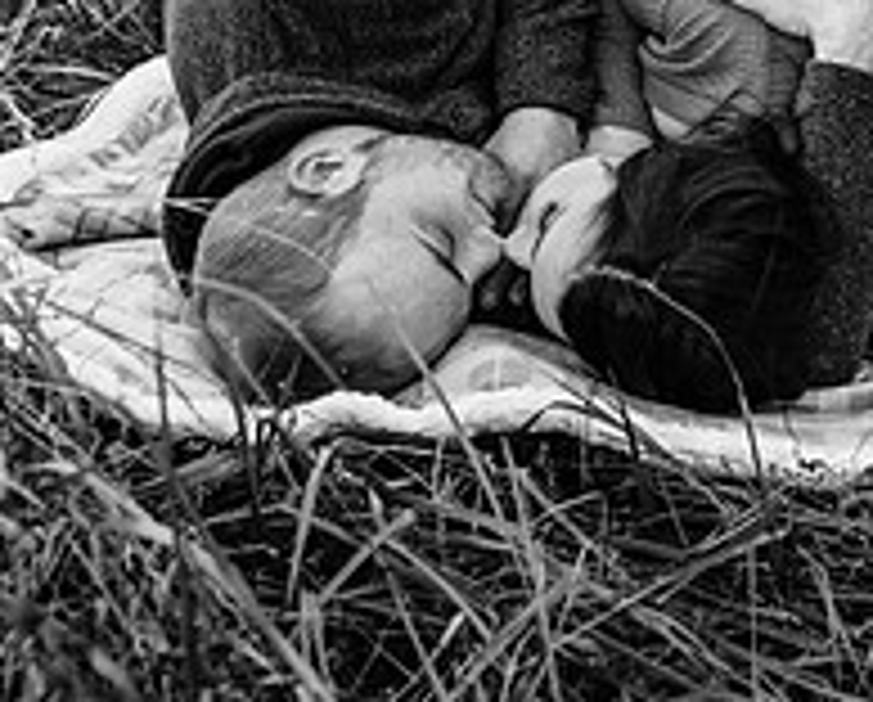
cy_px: -43
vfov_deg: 15.4
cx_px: 558
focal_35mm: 98
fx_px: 2537
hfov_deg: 19.5
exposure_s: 1/200
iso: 200
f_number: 2.8
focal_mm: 35
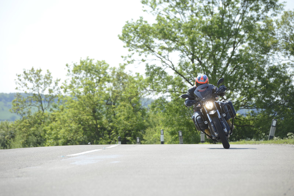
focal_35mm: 200
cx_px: 147
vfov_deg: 6.9
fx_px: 1634
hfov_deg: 10.3
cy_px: 98
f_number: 4.5
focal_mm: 200
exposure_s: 1/500
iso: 200
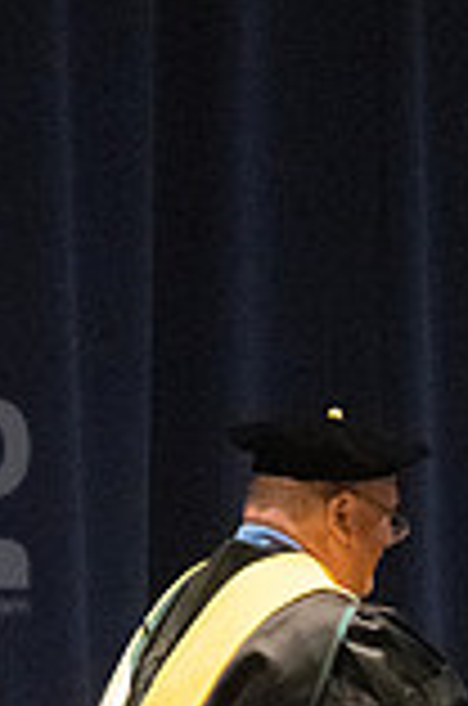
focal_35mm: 580
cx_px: 416
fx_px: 11359
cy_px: 971
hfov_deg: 2.4
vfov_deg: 3.6
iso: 8000
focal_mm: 135
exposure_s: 1/250
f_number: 4.5
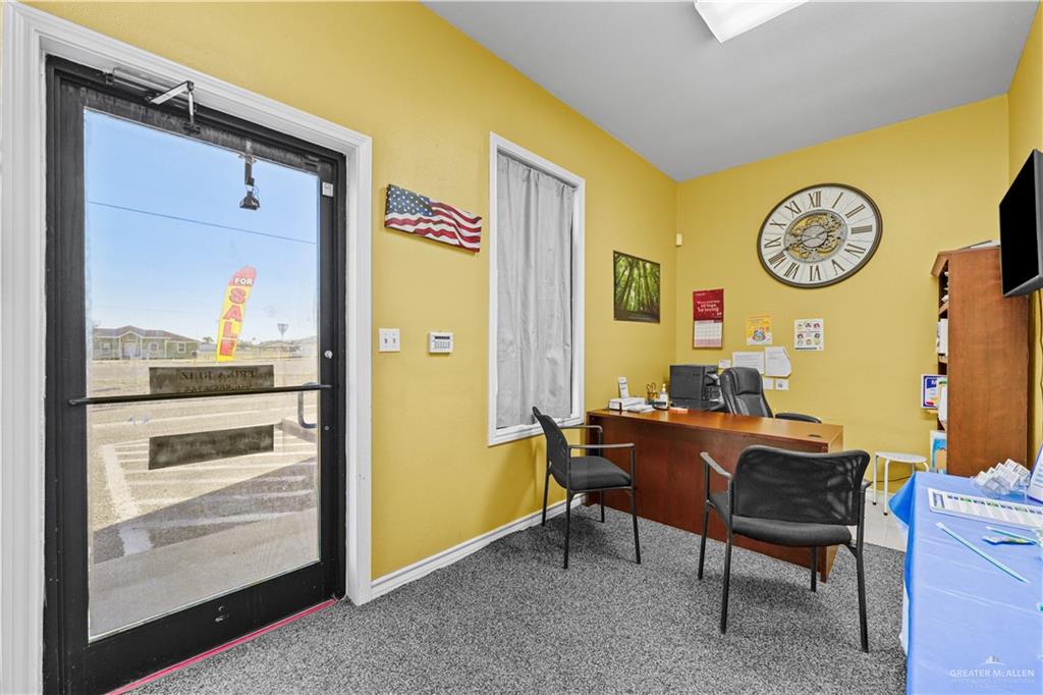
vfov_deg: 81.2
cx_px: 522
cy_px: 348
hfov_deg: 104.3
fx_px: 405
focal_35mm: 14
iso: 6400
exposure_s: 1/30
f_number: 7.1
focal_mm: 14
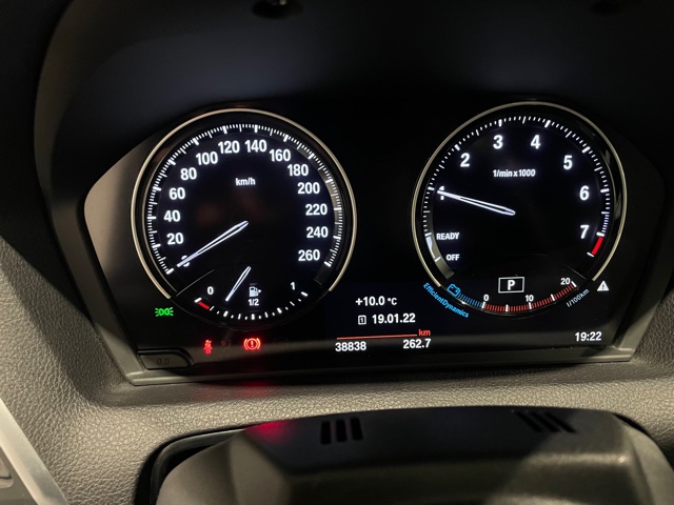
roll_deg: +0.2
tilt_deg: -31.1
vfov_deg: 53.1
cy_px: 252
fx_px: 506
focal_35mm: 26
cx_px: 337
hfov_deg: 67.3
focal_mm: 4.2
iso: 800
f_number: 1.6
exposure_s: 1/30
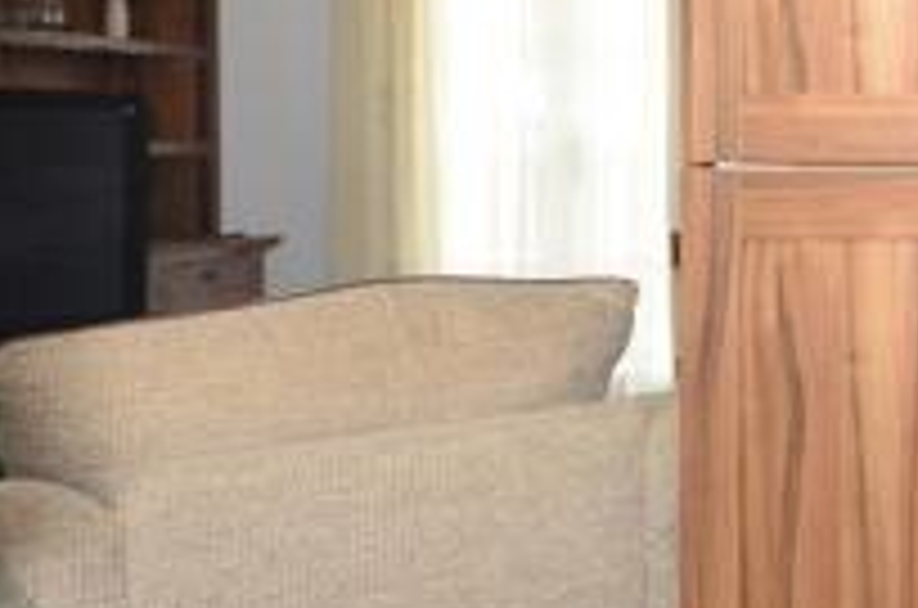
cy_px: 135
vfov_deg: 21.4
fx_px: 1593
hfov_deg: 25.4
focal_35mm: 63
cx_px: 1323
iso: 200
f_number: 5
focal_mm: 13
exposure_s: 1/40
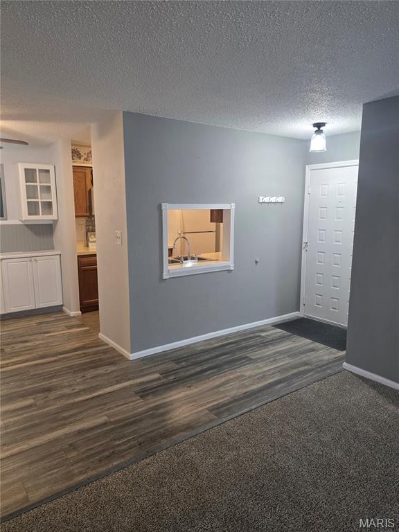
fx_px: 353
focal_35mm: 23
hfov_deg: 58.9
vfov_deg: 73.9
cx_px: 200
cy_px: 266
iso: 320
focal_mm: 6.3
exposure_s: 1/120
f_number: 1.7
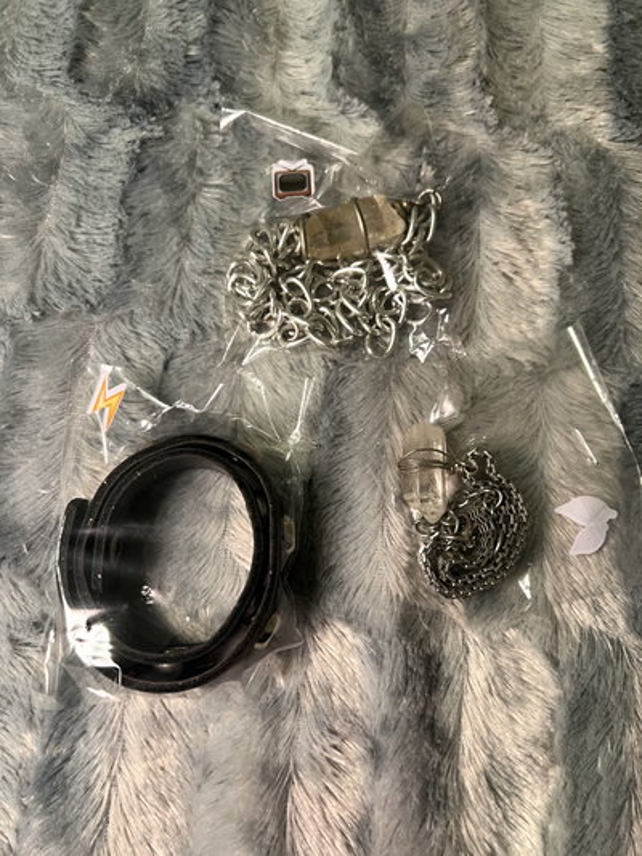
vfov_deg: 67.3
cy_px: 428
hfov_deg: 53.1
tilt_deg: -76.4
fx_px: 643
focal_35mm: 26
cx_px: 321
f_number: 1.5
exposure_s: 1/44
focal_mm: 5.7
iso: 200
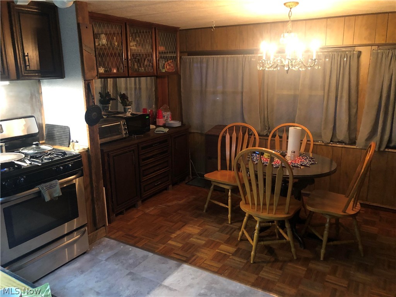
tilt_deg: -14.4
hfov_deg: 63.4
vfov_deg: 49.7
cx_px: 198
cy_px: 148
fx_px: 320
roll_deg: +1.5
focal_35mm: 28
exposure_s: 1/4
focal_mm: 3.99
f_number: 1.8
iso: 100
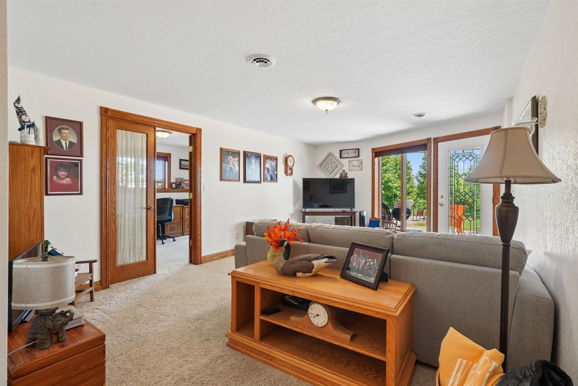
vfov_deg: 73.7
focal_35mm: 16
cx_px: 289
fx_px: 257
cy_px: 193
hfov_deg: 96.7
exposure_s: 1/6
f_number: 9
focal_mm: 16
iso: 400
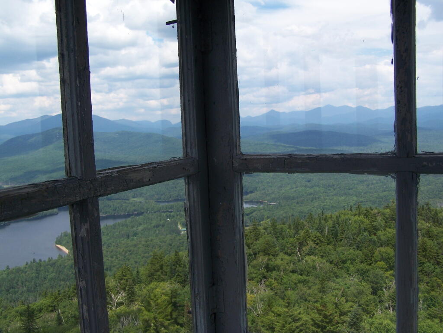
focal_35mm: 38
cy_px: 166
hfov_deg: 49.0
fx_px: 486
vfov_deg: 37.7
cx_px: 222
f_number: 4
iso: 80
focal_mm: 6.3
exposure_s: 1/800
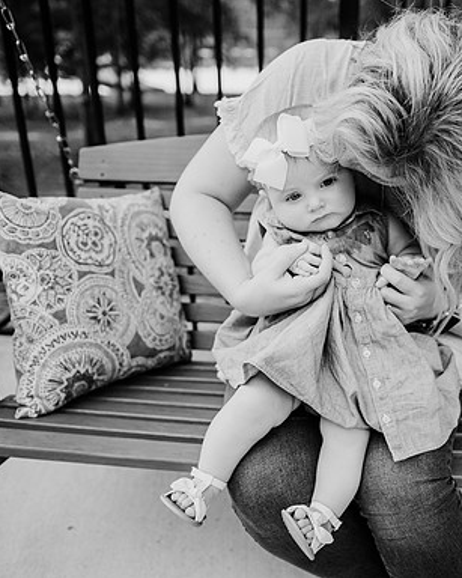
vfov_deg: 52.9
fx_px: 581
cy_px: 288
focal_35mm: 34
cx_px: 346
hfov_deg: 42.0
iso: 500
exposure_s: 1/800
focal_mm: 24
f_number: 2.5
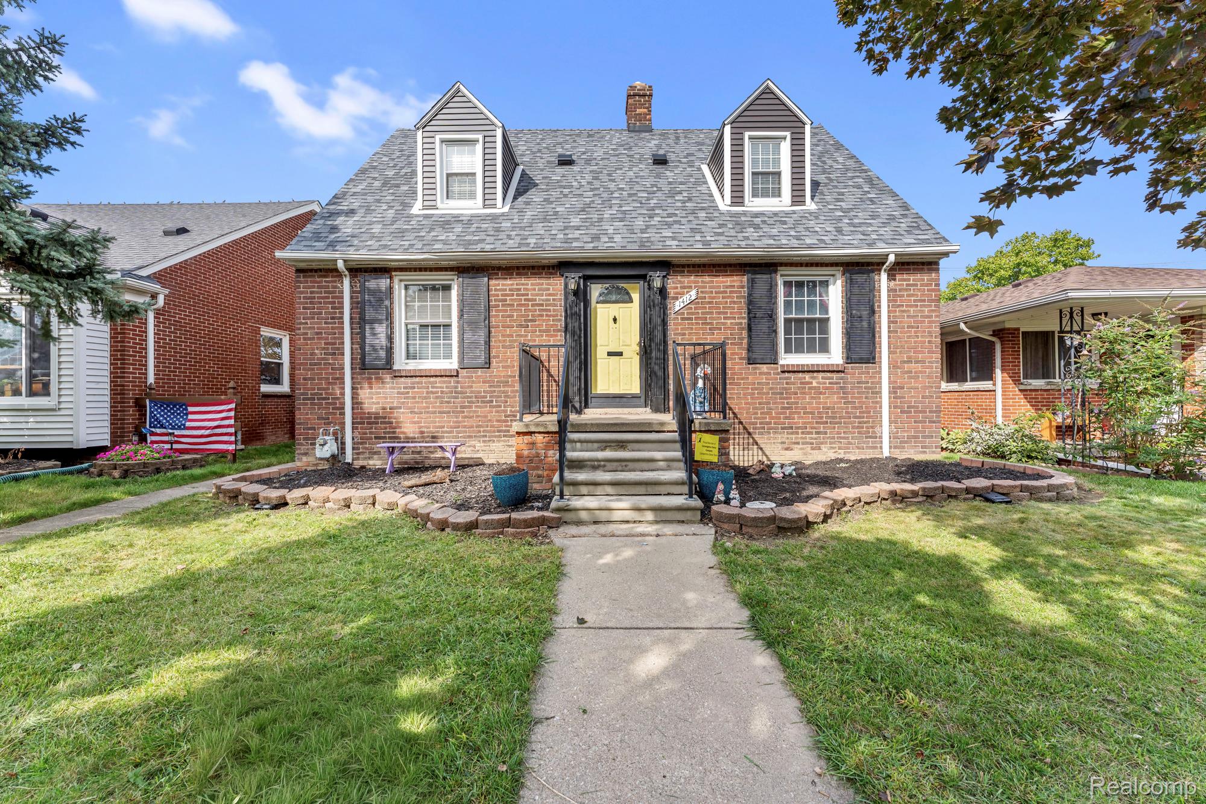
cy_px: 402
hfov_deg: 104.3
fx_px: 469
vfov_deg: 81.2
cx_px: 603
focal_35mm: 14
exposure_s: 1/160
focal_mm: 14
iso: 500
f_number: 8
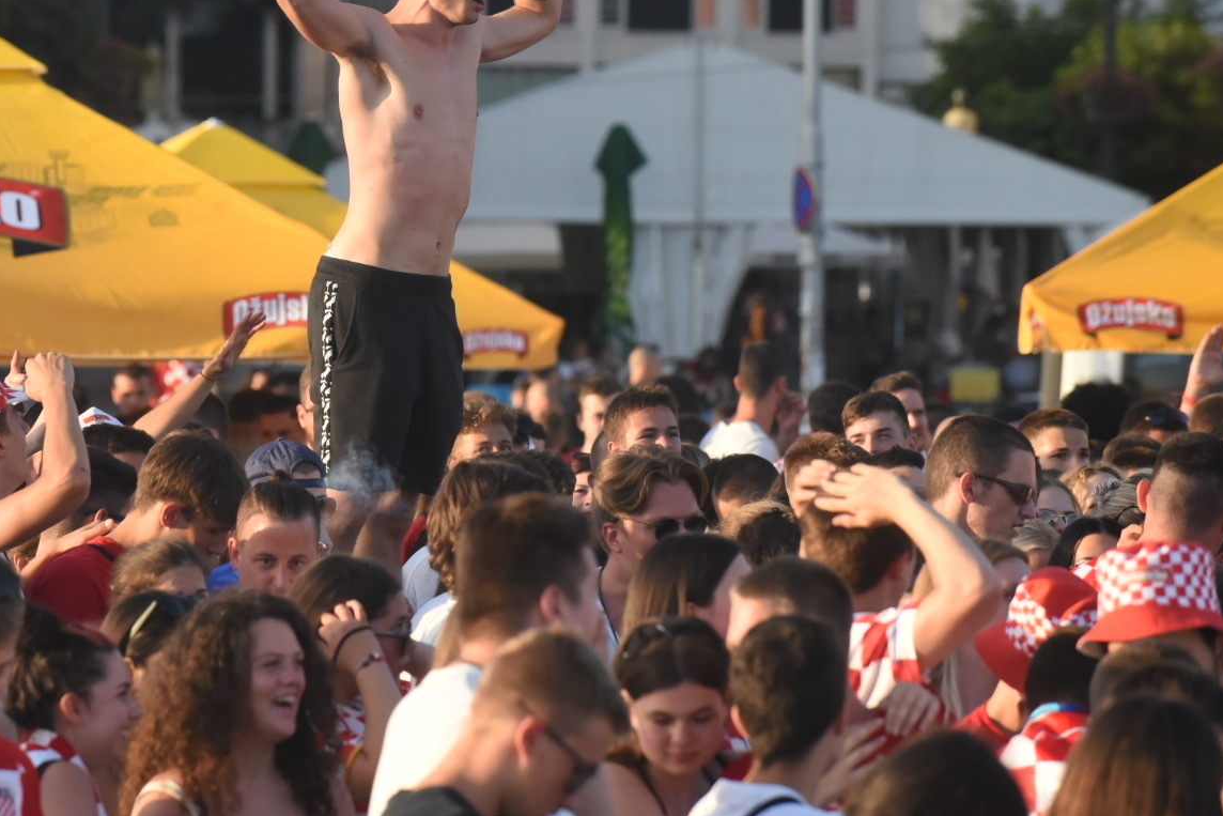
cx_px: 401
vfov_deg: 5.1
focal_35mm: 269
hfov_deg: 7.7
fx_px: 9139
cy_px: 318
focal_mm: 190
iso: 2500
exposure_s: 1/2500
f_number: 6.3
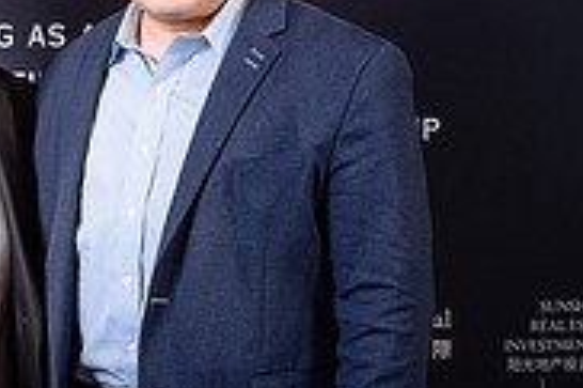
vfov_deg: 11.9
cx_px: 77
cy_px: 258
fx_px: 1861
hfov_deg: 17.6
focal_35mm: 115
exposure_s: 1/125
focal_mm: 36
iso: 500
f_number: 5
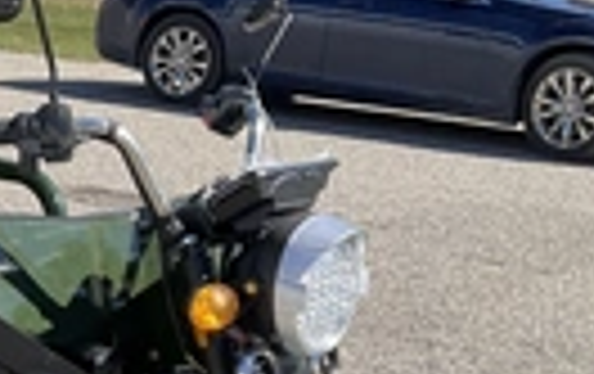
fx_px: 1508
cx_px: -130
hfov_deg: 20.7
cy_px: 342
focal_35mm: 93
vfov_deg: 14.0
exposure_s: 1/997
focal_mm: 3
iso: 25
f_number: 1.8
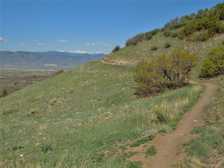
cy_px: 84
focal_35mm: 48
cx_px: 112
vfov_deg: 30.3
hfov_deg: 39.7
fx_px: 311
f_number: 8
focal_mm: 8.7
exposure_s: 1/400
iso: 100
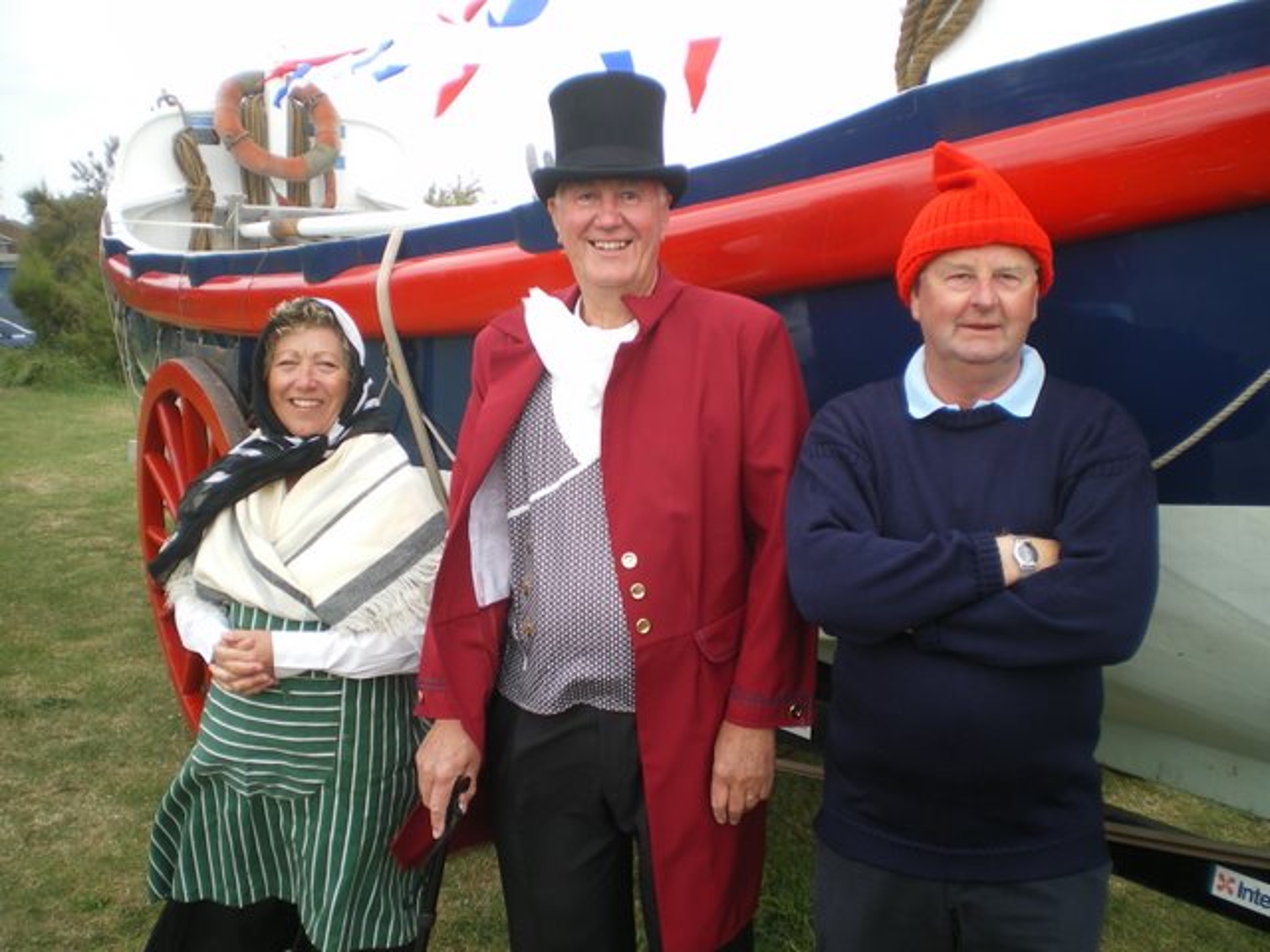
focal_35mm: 36
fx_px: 1321
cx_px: 635
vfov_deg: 39.7
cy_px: 476
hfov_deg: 51.4
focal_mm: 6.3
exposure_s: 1/125
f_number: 3.1
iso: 50
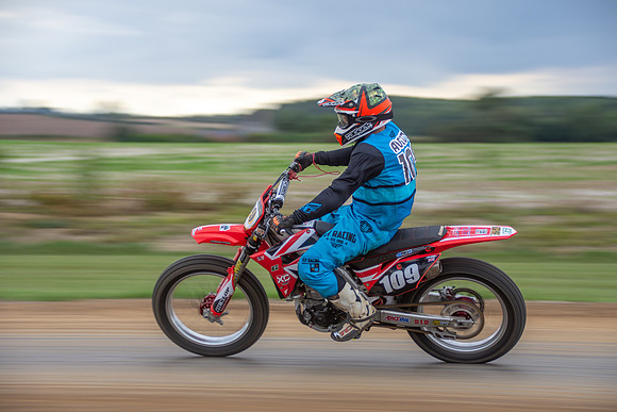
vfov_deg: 9.3
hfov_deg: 14.0
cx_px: 308
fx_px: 2519
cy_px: 206
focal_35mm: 147
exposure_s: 1/125
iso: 160
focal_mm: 92
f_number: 6.3
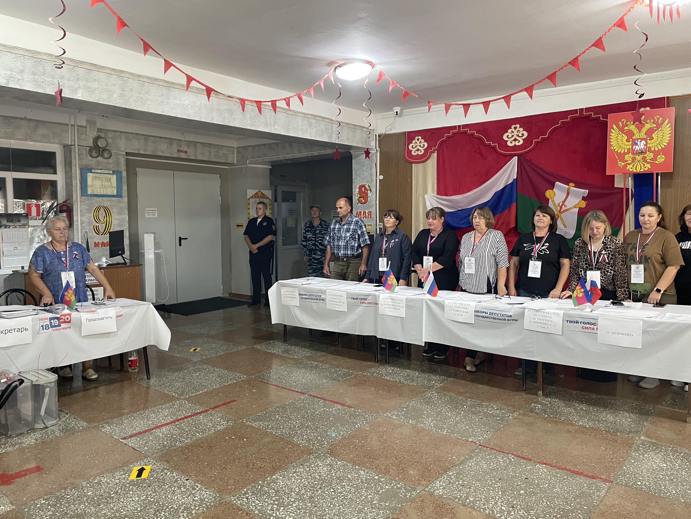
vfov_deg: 53.1
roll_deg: +0.7
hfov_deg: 67.3
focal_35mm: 26
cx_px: 346
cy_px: 260
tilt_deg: -3.2
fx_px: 519
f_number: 1.6
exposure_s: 1/50
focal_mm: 4.2
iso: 320
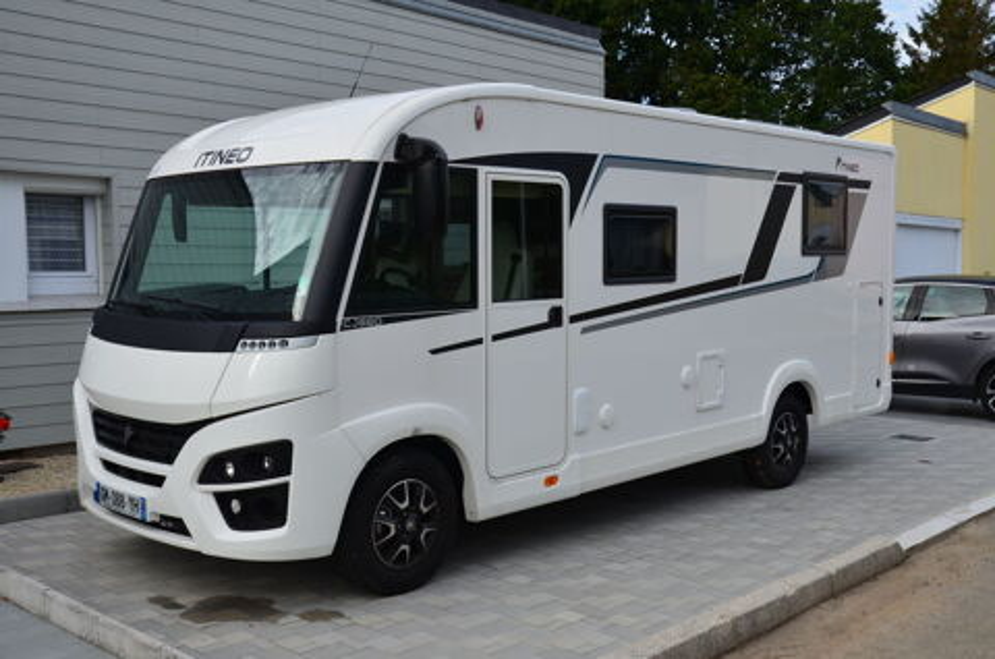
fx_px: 1034
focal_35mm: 38
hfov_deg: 51.4
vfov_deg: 35.3
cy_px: 330
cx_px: 498
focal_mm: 25
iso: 200
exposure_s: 1/100
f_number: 11
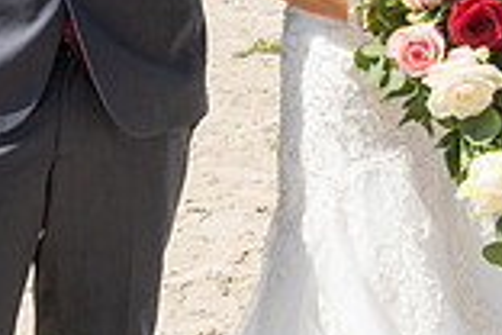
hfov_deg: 11.0
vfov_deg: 7.3
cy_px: -182
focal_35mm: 186
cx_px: 457
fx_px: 2593
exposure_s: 1/200
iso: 200
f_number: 11
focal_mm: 50
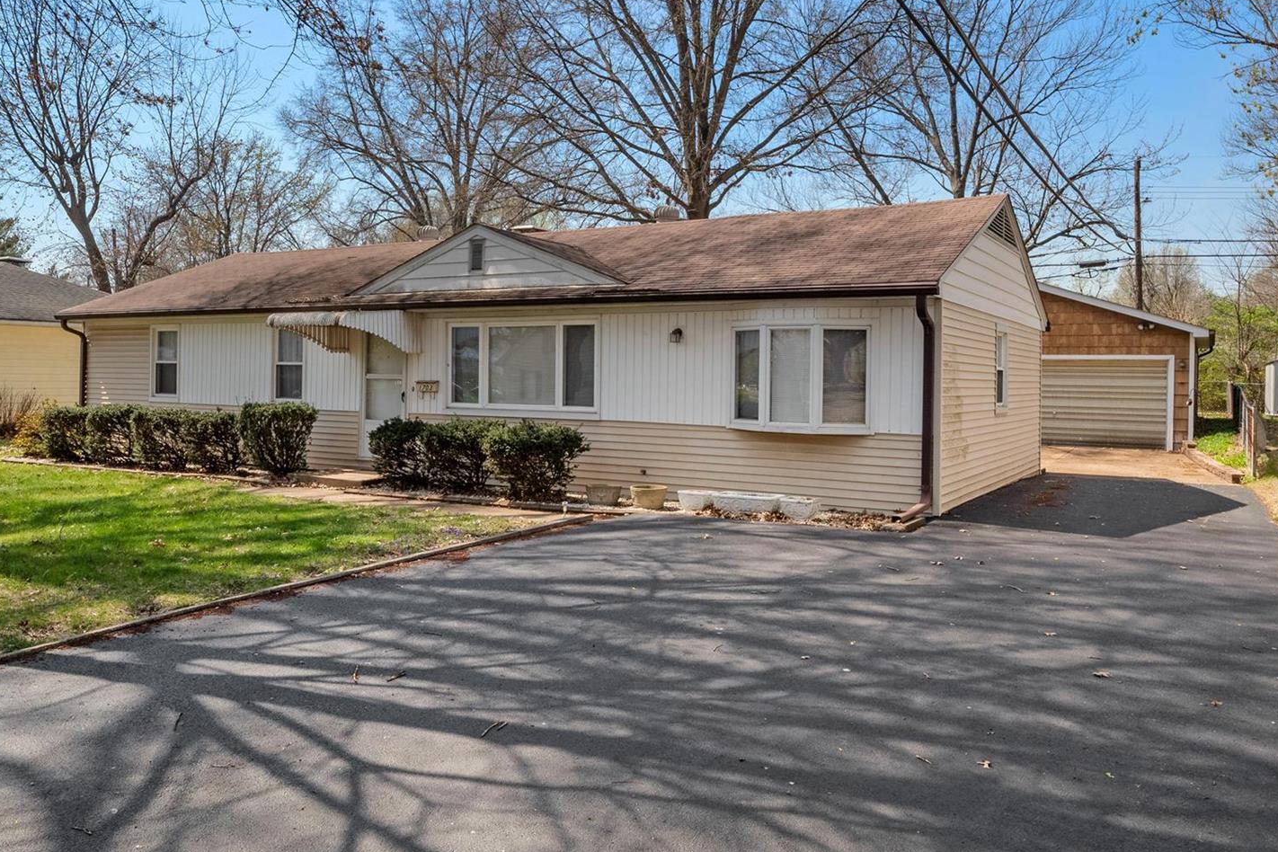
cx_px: 585
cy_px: 386
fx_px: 958
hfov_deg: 67.3
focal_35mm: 27
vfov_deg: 47.9
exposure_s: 1/250
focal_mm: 12
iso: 400
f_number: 10
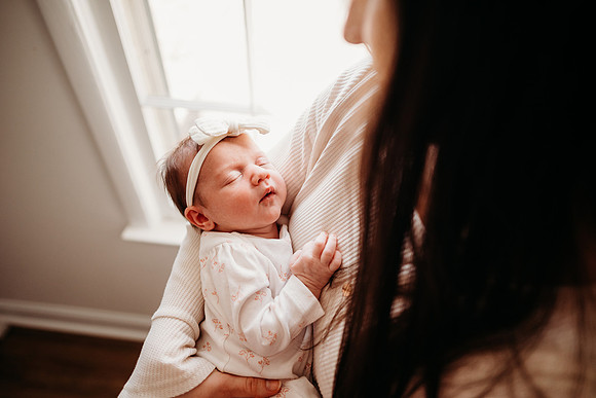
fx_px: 397
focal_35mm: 24
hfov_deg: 73.7
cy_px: 199
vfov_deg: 53.2
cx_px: 298
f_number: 1.8
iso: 640
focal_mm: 24
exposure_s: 1/500
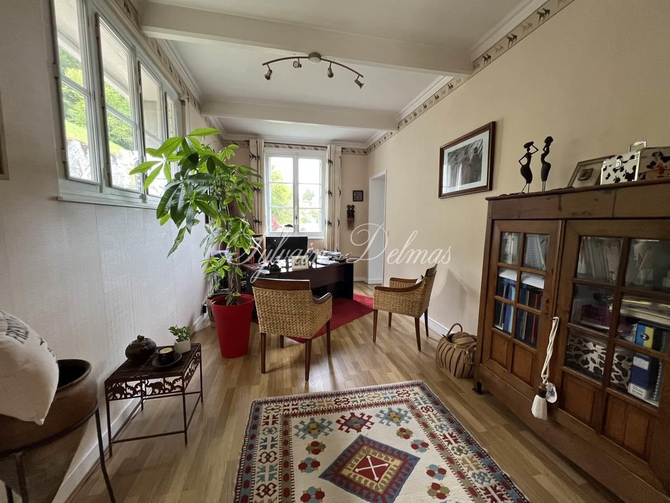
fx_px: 252
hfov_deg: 106.2
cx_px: 335
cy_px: 252
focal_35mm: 13
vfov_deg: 89.9
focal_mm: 1.57
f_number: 1.8
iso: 250
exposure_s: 1/95
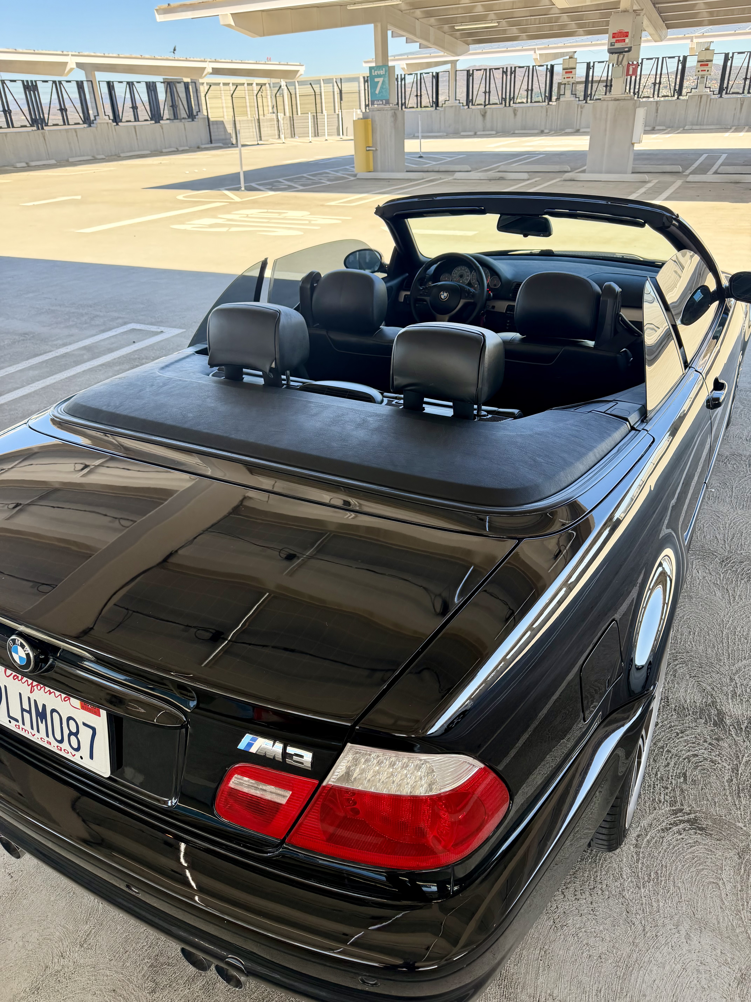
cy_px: 501
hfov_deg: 56.8
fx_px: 694
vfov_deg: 71.6
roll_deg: +1.4
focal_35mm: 24
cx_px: 376
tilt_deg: -30.4
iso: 100
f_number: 1.78
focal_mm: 6.76
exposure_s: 1/671
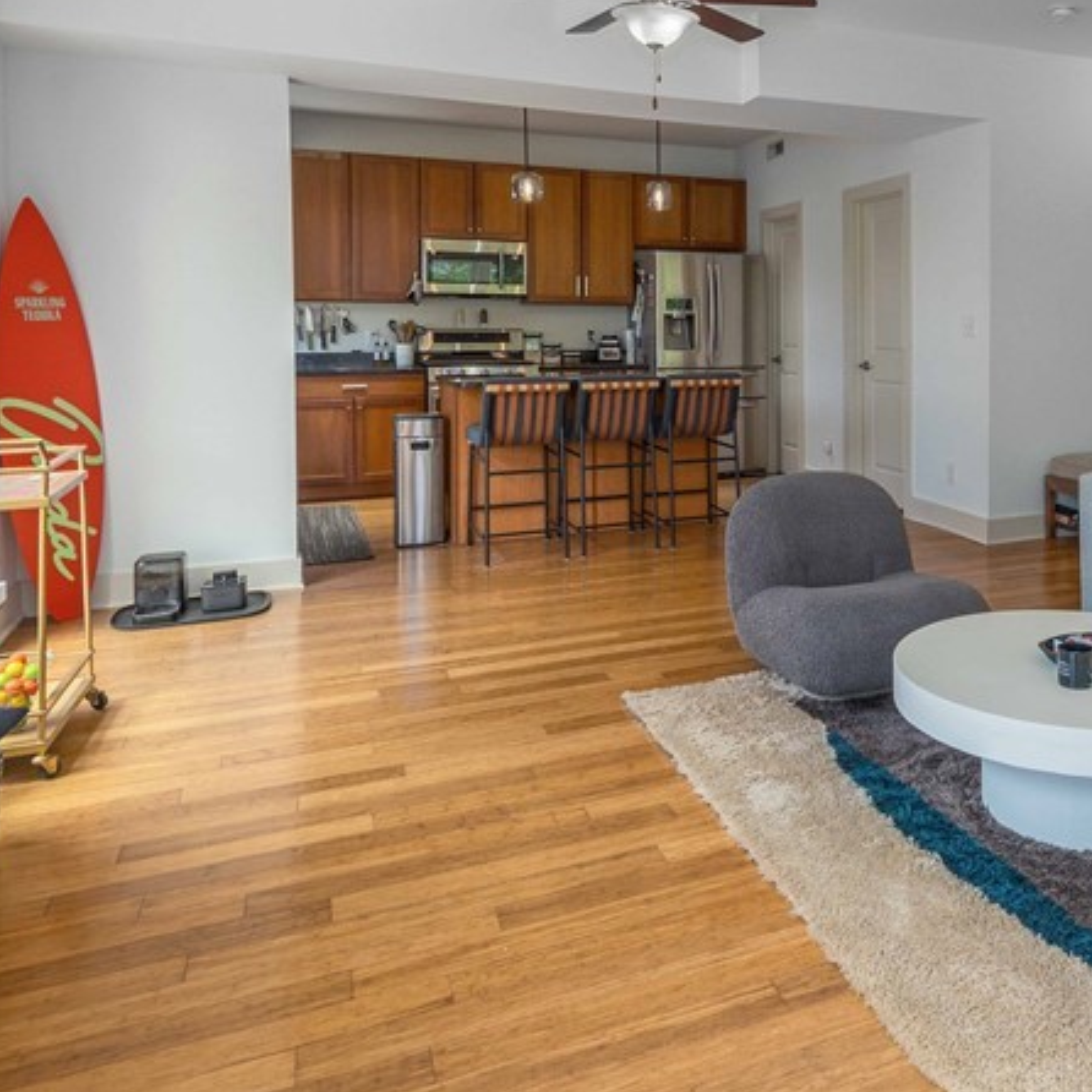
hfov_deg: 53.5
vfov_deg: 54.2
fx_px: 1035
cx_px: 799
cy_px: 344
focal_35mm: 29
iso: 160
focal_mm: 14
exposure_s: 1/60
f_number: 8
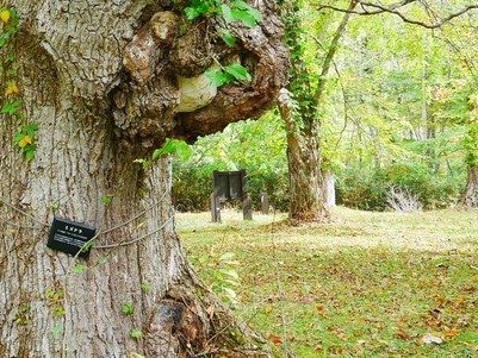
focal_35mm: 61
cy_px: 93
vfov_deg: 23.8
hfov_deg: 31.0
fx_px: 843
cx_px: 109
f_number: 5.6
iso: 320
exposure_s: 1/60
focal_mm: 15
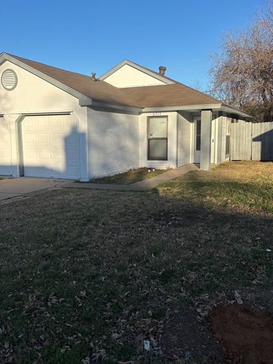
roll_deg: +0.6
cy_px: 180
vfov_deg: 56.8
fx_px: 336
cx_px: 128
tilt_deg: -9.2
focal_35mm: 32
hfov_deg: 44.1
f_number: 1.6
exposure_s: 1/3937
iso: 50
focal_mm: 5.96
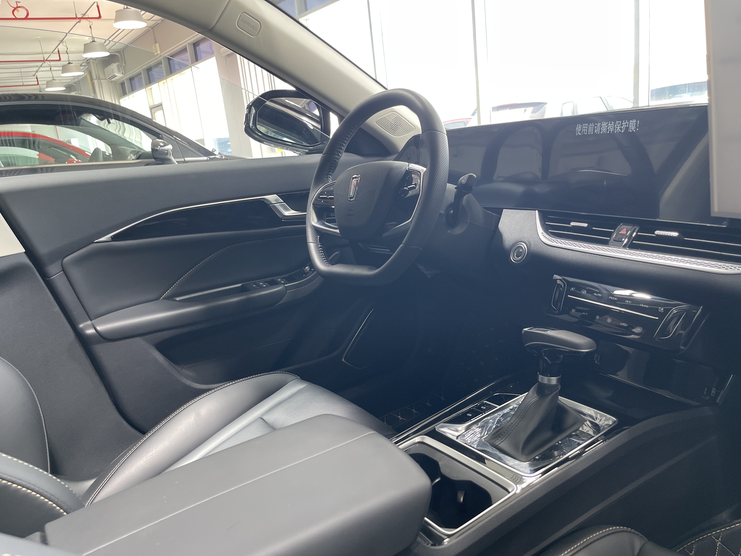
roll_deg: +5.5
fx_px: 535
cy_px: 278
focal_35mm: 25
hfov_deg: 69.4
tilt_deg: -14.5
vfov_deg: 54.9
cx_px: 370
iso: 125
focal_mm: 5.1
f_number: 1.6
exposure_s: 1/100
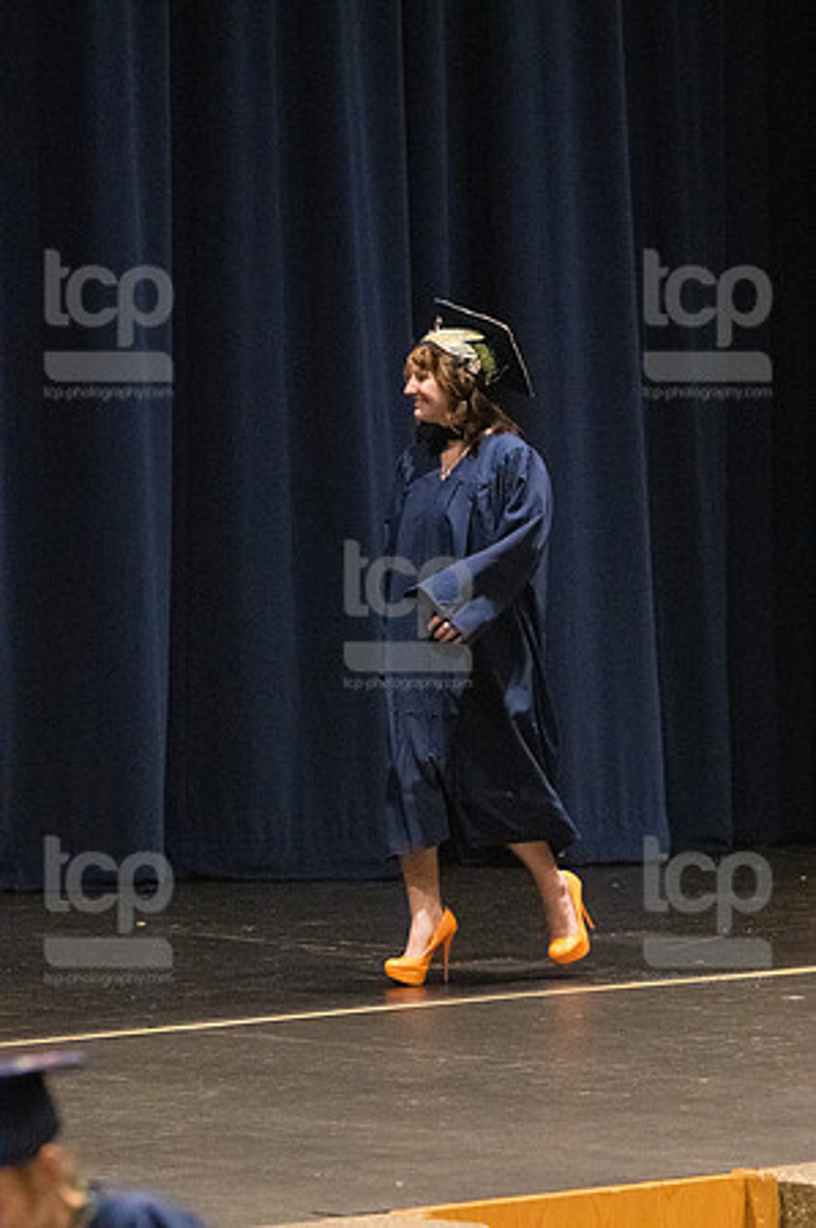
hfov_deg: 5.7
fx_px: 8178
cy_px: 614
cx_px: 408
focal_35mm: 240
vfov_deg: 8.6
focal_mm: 160
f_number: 4.5
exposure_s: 1/250
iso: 8000
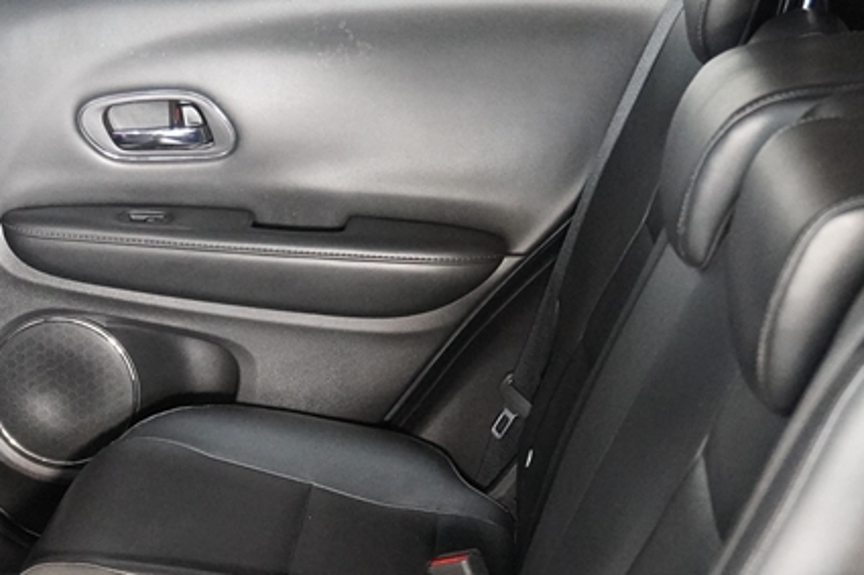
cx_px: 112
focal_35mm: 83
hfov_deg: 23.9
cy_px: 468
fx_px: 1996
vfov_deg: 16.3
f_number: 2.8
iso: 6400
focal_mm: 23
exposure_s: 1/160
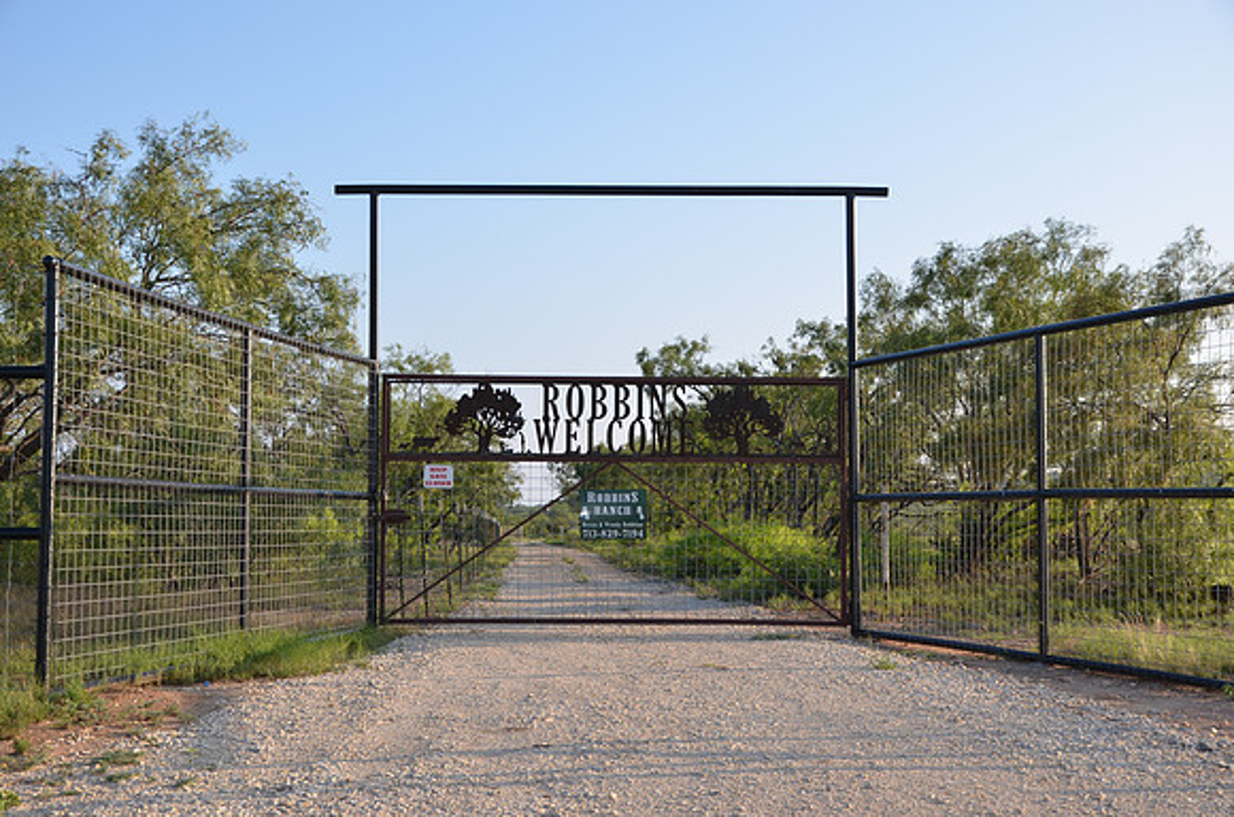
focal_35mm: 52
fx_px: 1796
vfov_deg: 25.6
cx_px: 617
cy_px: 408
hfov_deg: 37.9
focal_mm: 35
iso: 100
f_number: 5.6
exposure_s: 1/250
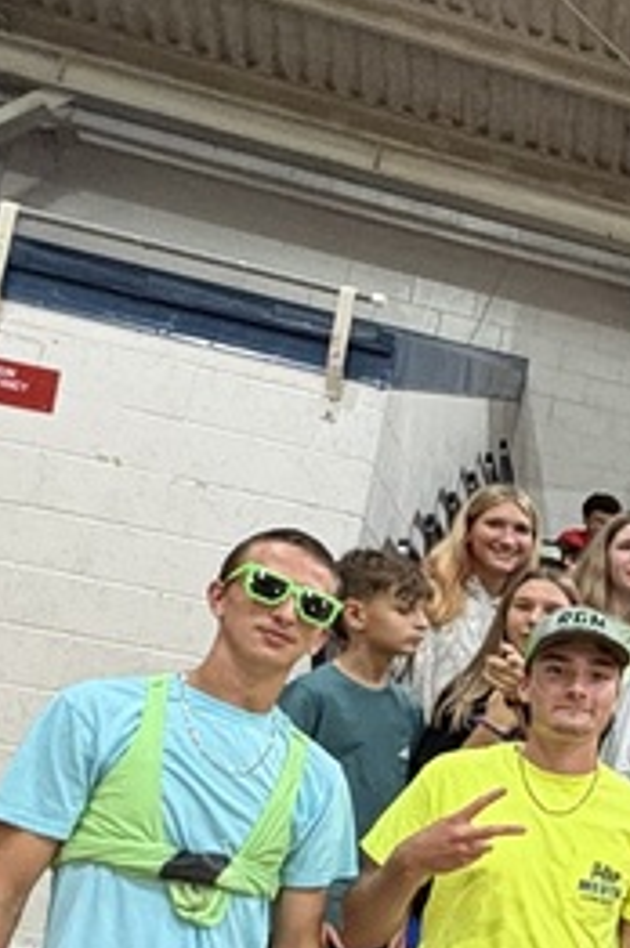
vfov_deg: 33.7
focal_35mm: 57
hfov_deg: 19.5
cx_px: 1032
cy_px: 803
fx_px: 1500
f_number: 2.2
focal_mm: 2.22
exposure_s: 1/60
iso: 400
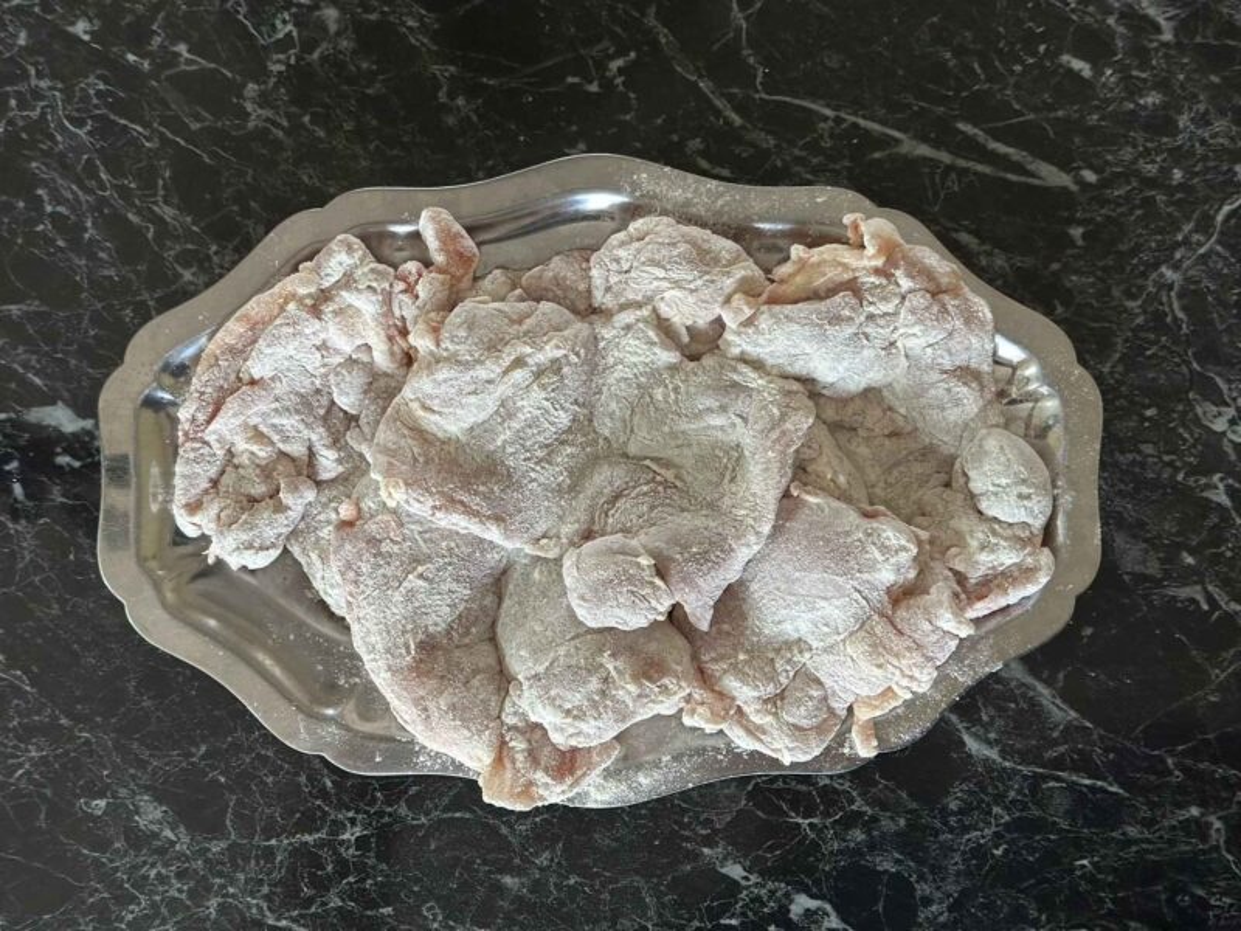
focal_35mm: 48
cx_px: 620
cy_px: 466
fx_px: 1721
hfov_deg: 39.7
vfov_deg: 30.3
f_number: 1.78
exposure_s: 1/40
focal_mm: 6.86
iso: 500
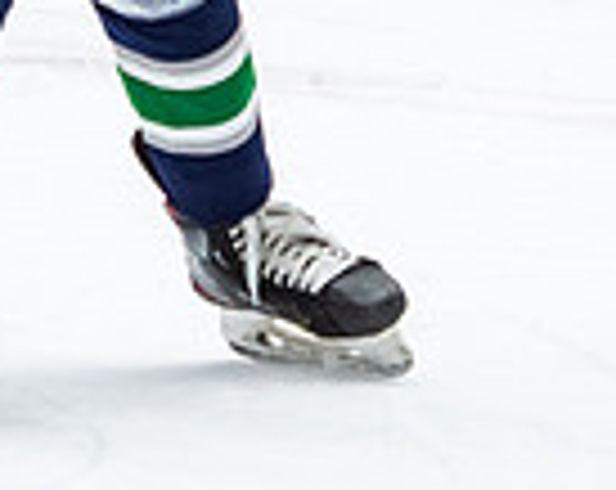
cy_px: -480
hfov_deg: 2.4
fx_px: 14463
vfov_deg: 1.9
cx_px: -8
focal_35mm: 795
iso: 1400
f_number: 2.8
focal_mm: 116
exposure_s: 1/640
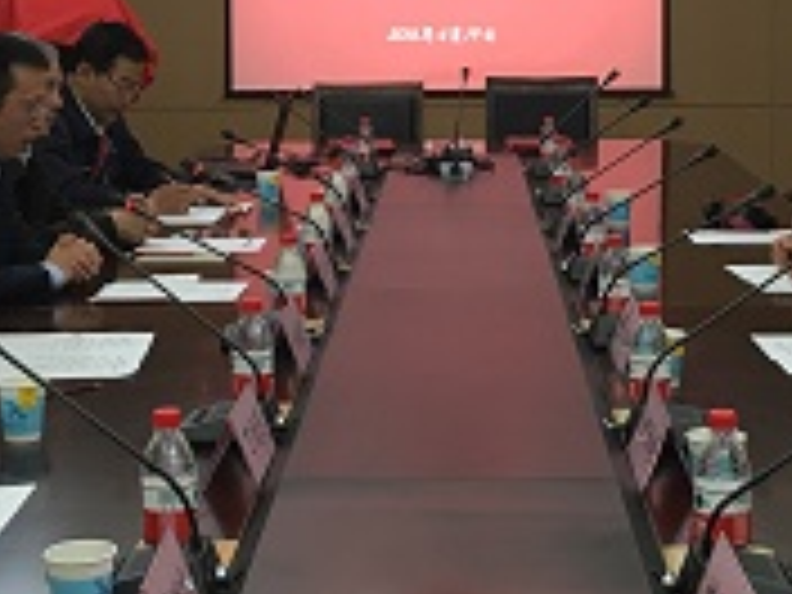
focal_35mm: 79
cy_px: 176
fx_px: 1807
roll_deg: -0.1
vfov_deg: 18.6
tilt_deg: -5.5
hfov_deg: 24.7
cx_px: 423
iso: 64
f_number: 2.2
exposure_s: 1/17
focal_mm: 4.15
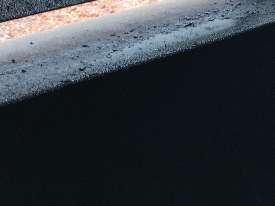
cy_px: 294
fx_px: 1144
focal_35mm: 144
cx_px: 189
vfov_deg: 10.0
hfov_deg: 13.7
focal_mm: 4.15
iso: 40
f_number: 2.2
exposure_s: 1/120
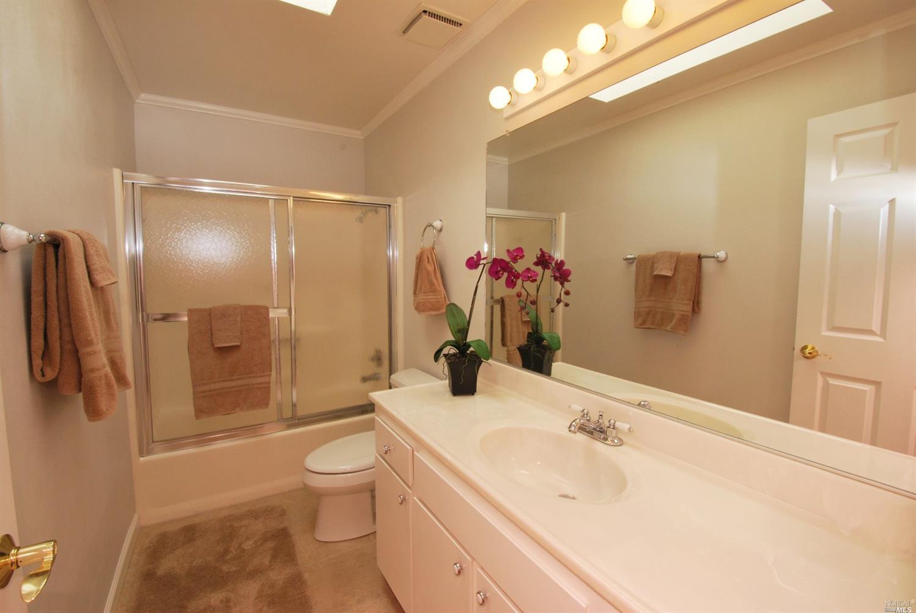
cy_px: 306
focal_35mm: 15
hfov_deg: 100.3
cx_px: 458
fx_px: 382
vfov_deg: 77.4
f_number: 14
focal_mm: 10
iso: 400
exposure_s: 1/60
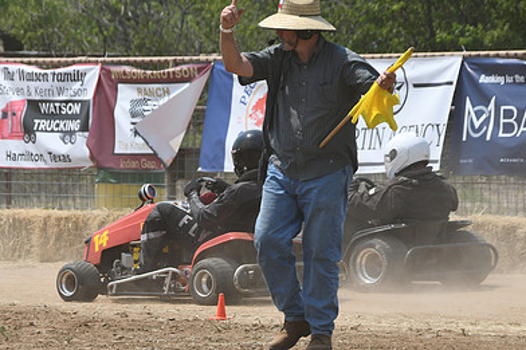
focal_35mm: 388
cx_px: 203
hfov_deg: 5.3
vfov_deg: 3.5
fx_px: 5666
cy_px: 207
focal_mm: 175
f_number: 8
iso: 125
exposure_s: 1/500
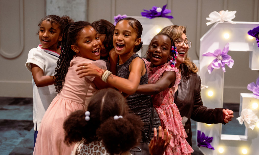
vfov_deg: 19.6
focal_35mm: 64
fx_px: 446
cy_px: 57
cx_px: 130
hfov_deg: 32.4
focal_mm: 55
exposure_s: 1/100
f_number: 2.8
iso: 1600
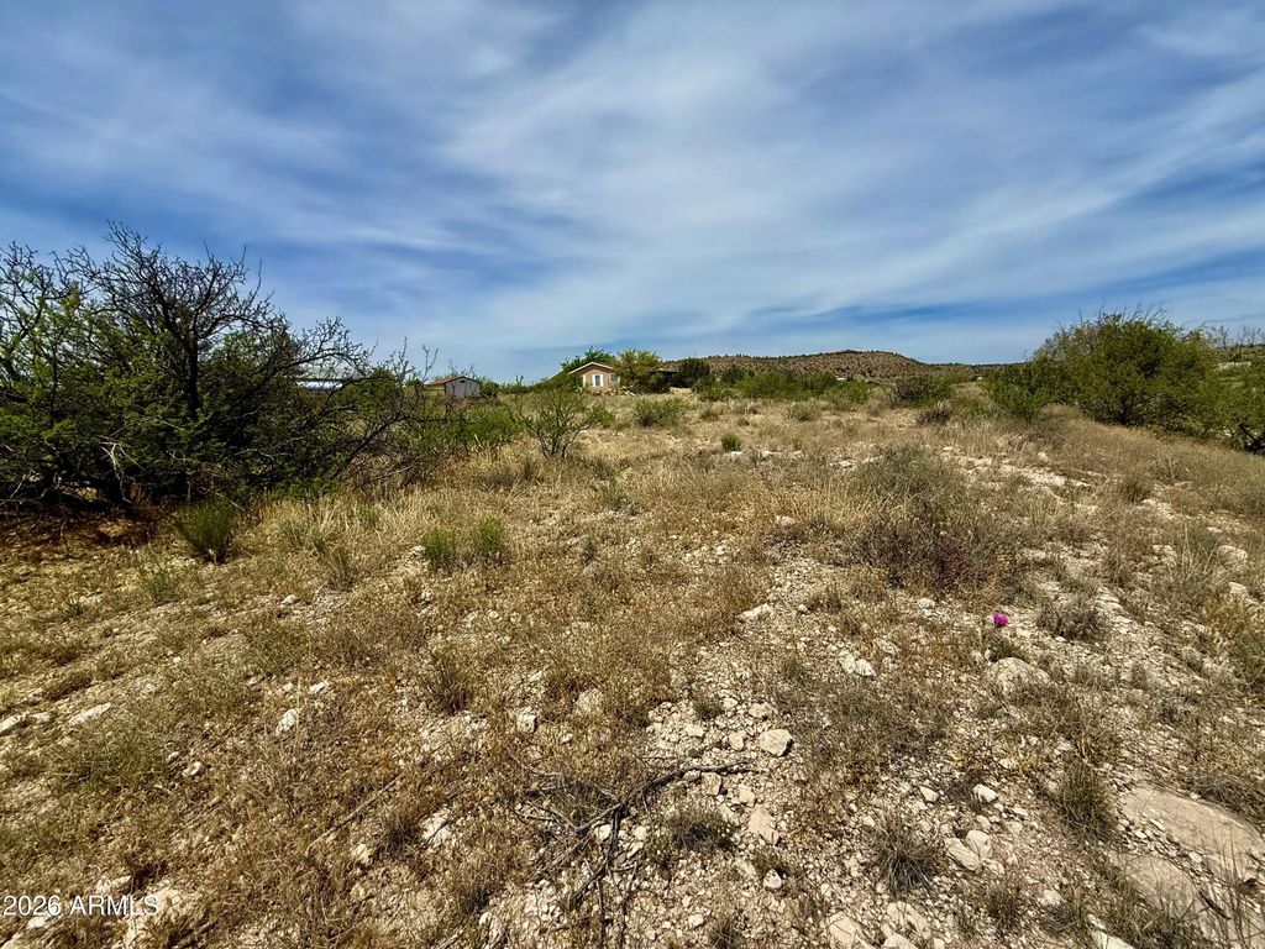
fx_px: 512
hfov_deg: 102.1
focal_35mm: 14
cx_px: 632
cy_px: 474
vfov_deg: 85.7
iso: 50
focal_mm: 2.22
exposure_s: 1/3663
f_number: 2.2
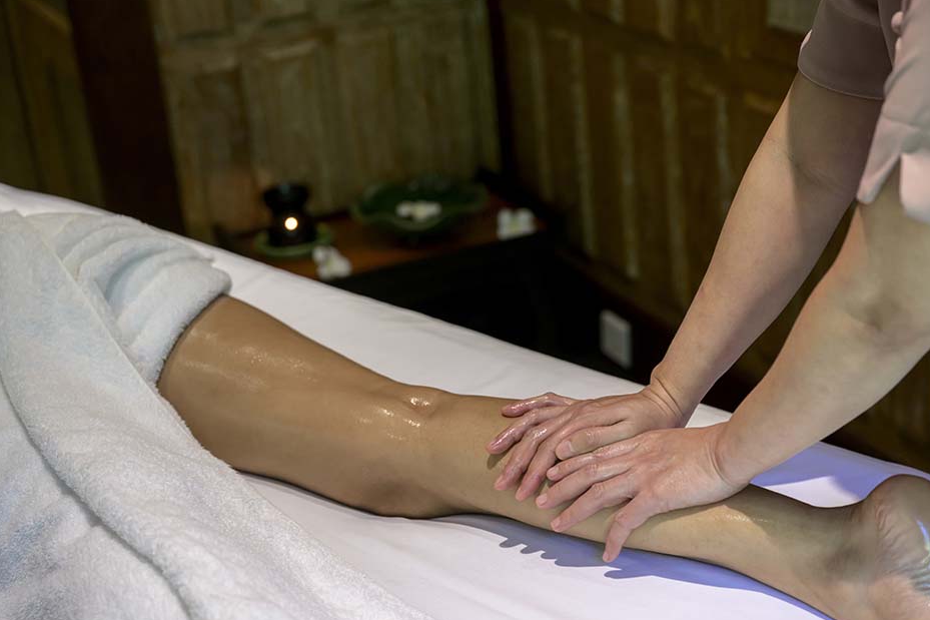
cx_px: 458
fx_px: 1575
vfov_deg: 22.3
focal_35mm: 61
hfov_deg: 32.9
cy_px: 314
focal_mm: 59
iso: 2000
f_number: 4.5
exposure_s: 1/200
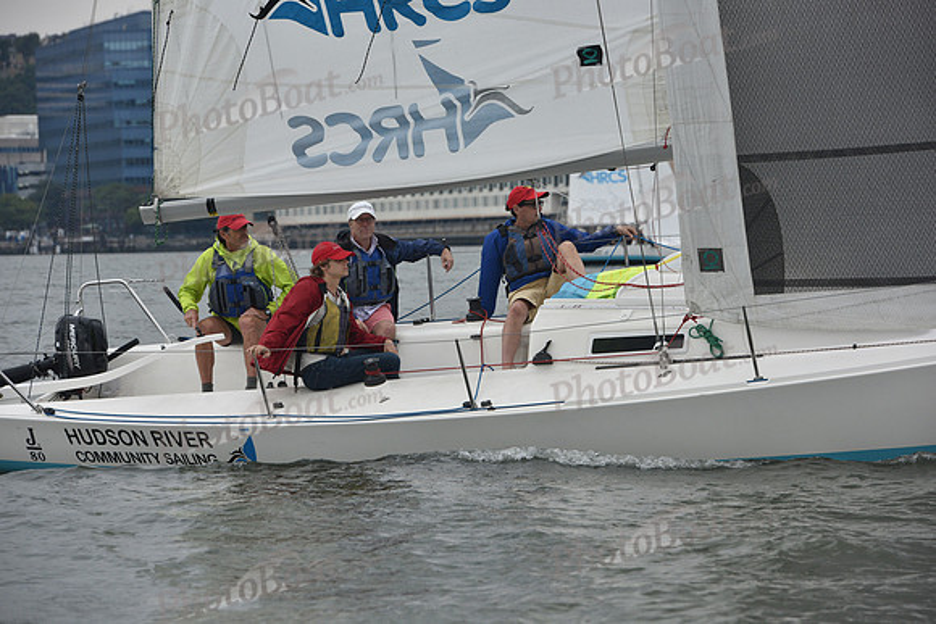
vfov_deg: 7.4
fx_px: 4811
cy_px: 312
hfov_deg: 11.1
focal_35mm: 185
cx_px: 468
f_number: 8
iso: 400
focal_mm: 185
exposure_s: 1/800
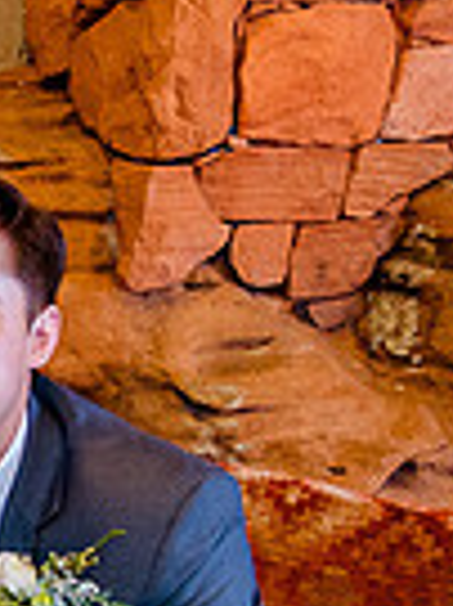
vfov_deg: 15.0
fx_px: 2254
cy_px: 650
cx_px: -700
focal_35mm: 129
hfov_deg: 9.8
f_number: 4
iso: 2500
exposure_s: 1/80
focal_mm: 24
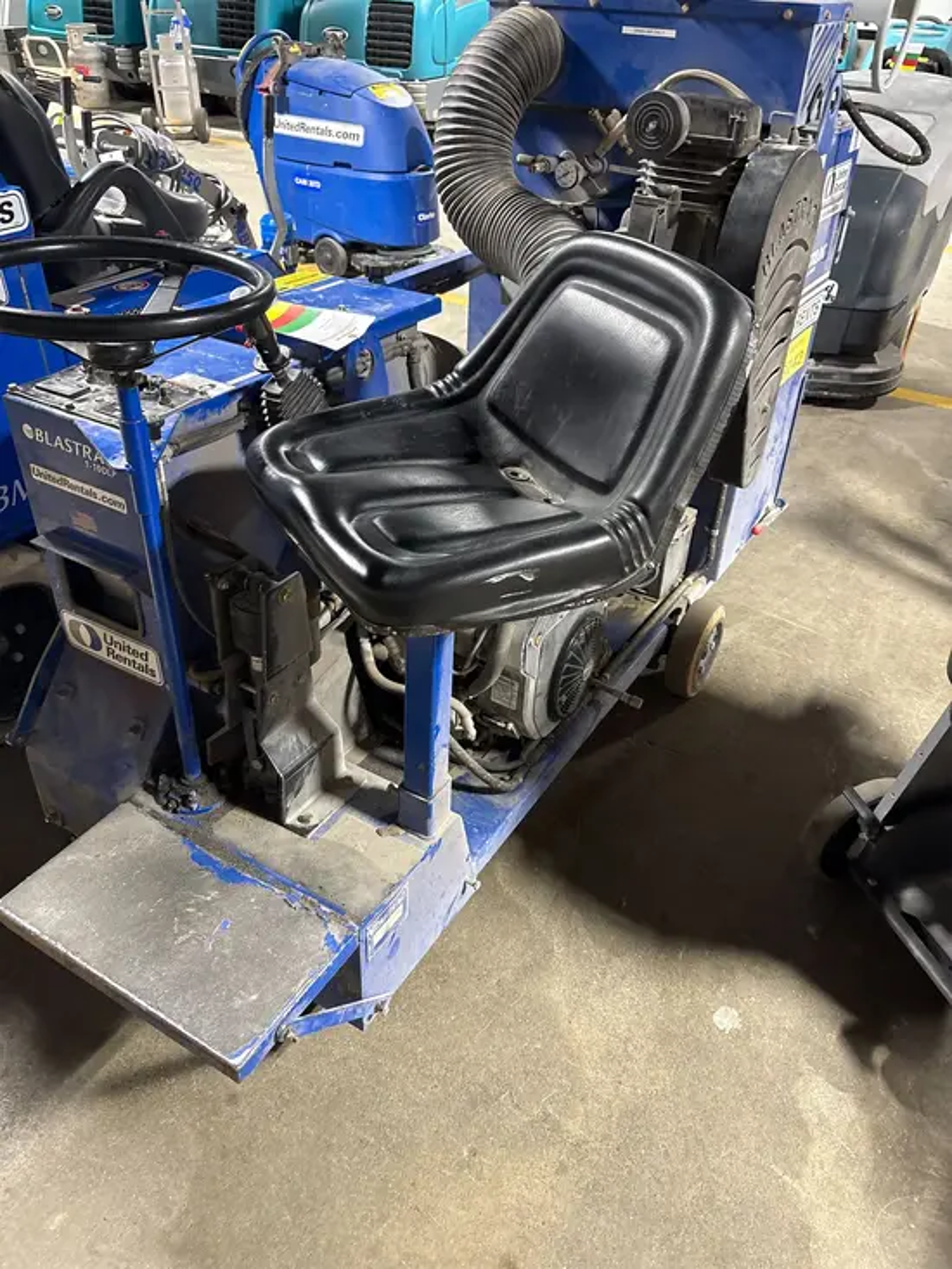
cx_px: 476
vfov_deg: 67.3
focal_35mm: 26
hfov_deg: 53.1
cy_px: 634
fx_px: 953
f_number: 1.6
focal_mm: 5.96
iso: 320
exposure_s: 1/60
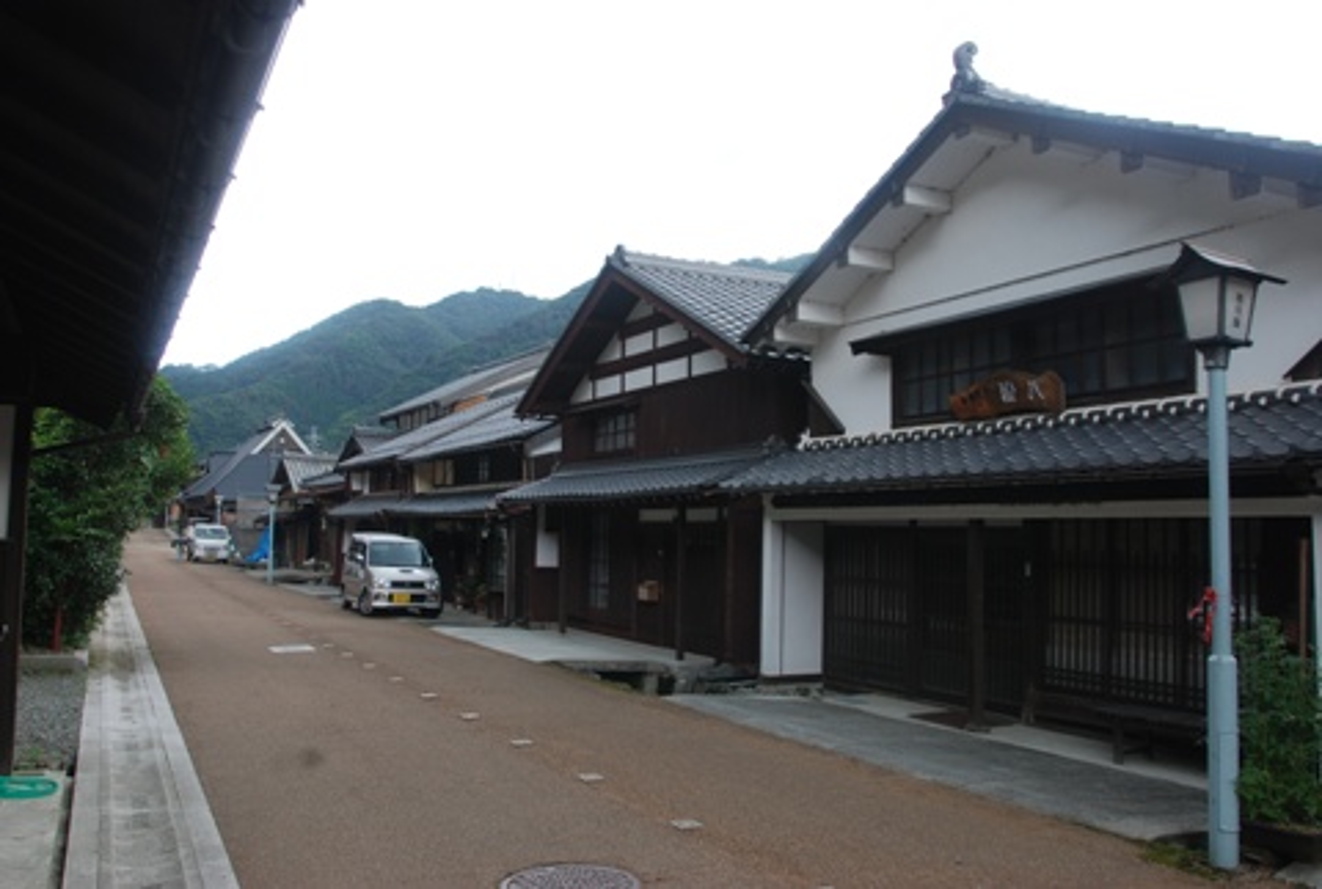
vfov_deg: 43.9
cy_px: 444
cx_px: 661
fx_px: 1105
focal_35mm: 30
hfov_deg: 61.8
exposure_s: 1/20
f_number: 7.1
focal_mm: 20
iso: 160
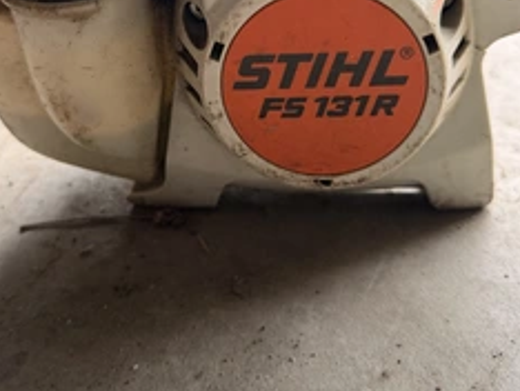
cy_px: 102
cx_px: 224
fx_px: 617
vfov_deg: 34.5
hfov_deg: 45.6
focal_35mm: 41
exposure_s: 1/121
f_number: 1.78
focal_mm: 6.76
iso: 160
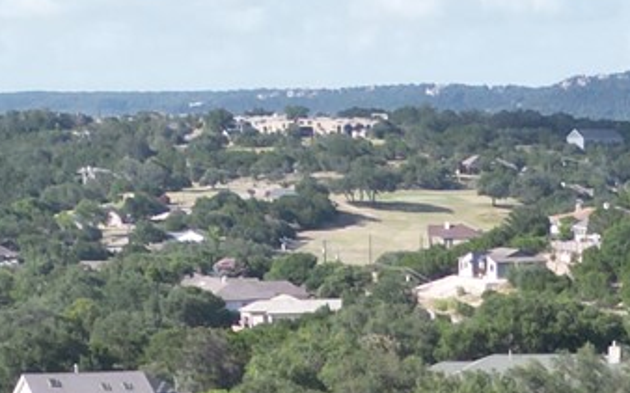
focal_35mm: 154
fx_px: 2643
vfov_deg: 7.3
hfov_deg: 13.5
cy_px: 1287
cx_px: 583
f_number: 1.7
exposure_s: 1/2000
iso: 200
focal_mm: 6.72
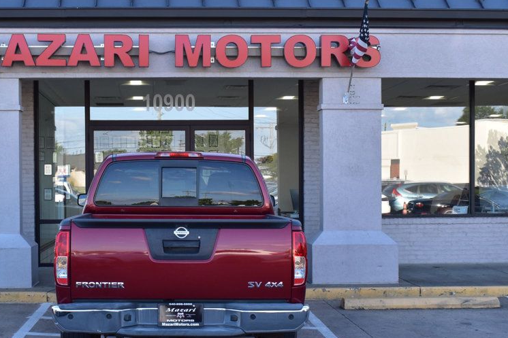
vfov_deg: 22.7
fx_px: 842
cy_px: 208
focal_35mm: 60
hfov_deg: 33.4
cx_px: 186
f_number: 9
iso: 400
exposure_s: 1/160
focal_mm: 29
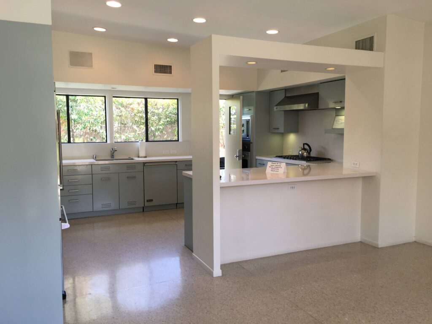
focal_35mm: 29
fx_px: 362
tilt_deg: -4.7
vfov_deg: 48.2
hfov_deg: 61.7
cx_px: 216
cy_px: 162
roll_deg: +0.9
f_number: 2.2
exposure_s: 1/60
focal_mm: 4.15
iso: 32
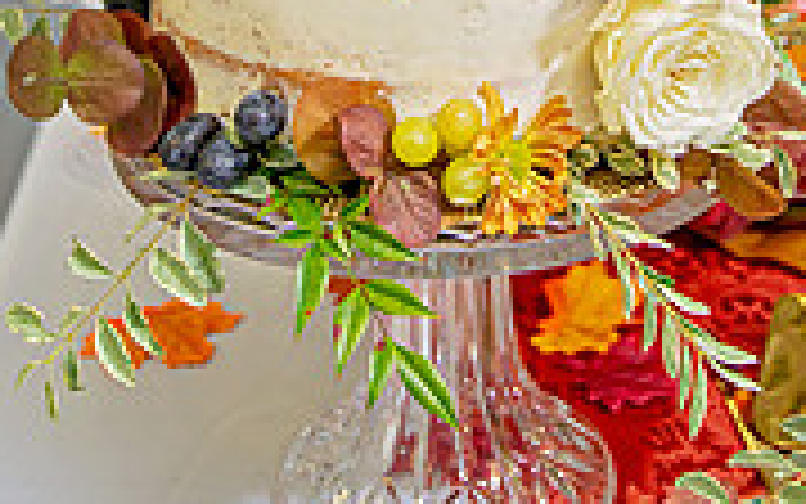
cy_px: -454
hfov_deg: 16.9
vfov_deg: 10.0
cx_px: 518
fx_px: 2703
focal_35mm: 123
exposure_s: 1/100
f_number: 4
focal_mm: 48
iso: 400
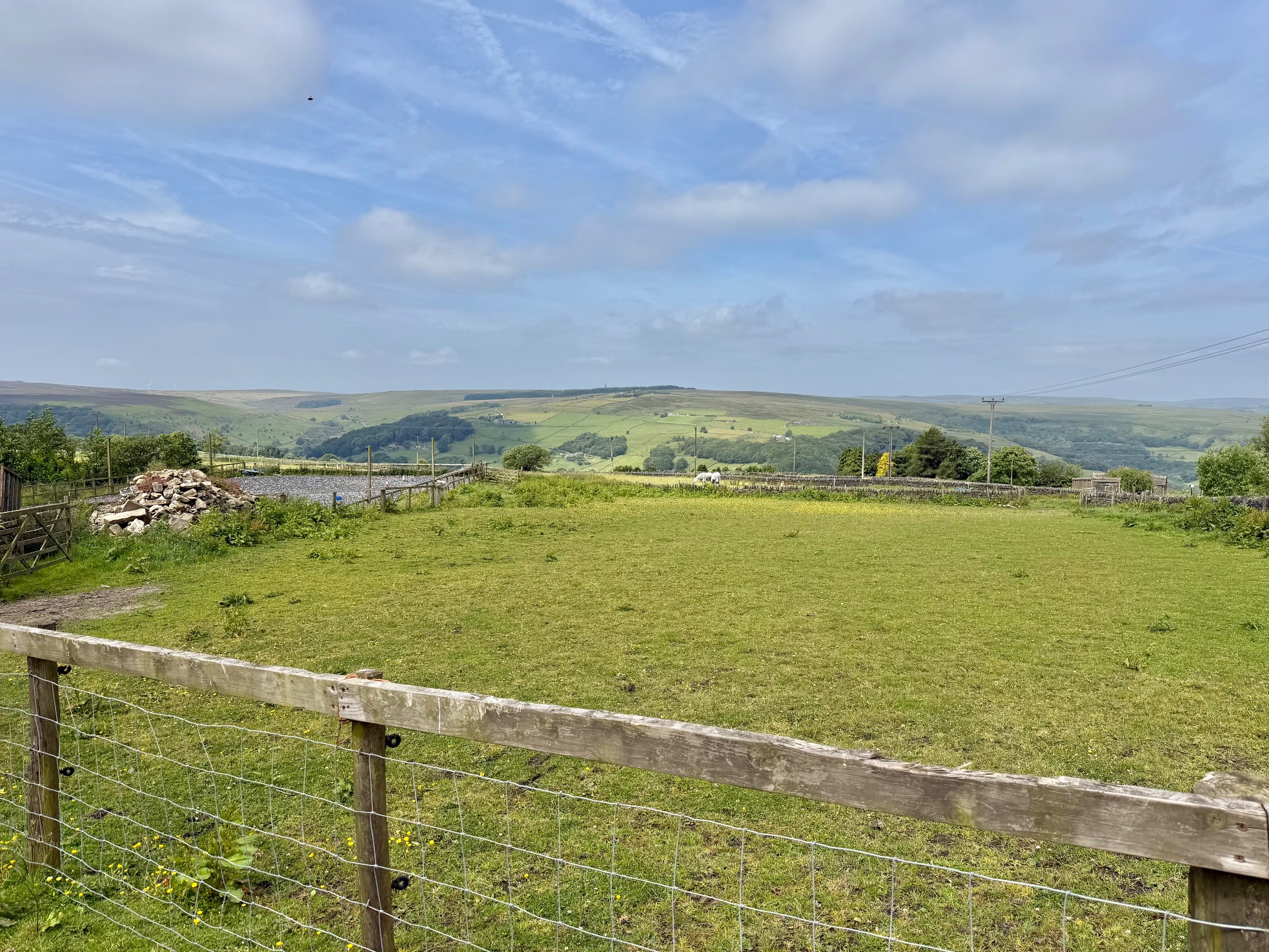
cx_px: 654
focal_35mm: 25
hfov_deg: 69.4
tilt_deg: -0.9
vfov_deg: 54.9
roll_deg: +0.2
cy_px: 459
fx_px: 917
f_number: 1.78
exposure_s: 1/6173
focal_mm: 6.76
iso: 80
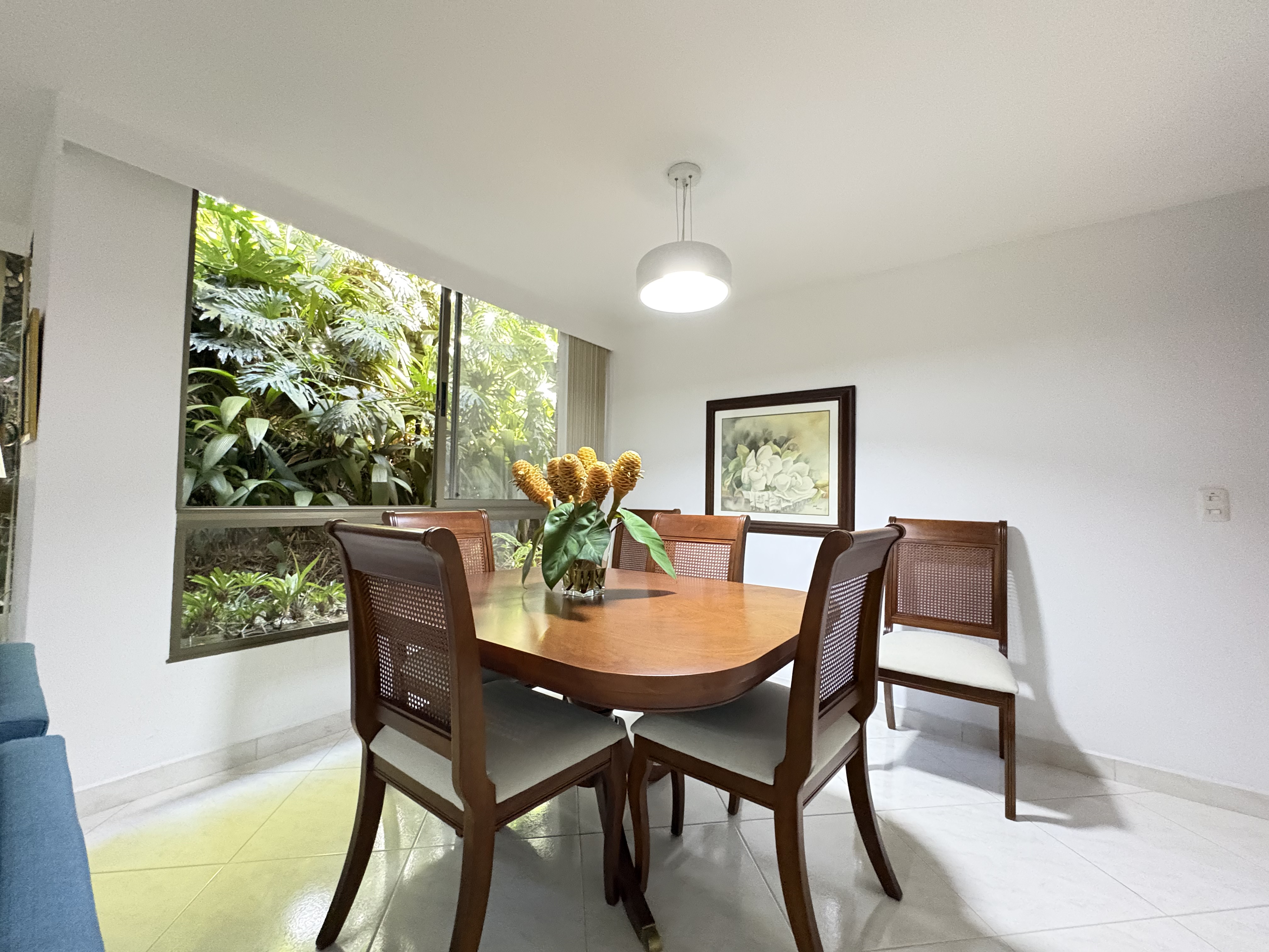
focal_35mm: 14
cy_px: 476
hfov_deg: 102.1
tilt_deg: +2.0
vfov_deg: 85.7
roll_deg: -0.8
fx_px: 513
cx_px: 634
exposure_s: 1/36
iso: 1000
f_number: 2.2
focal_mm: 2.22
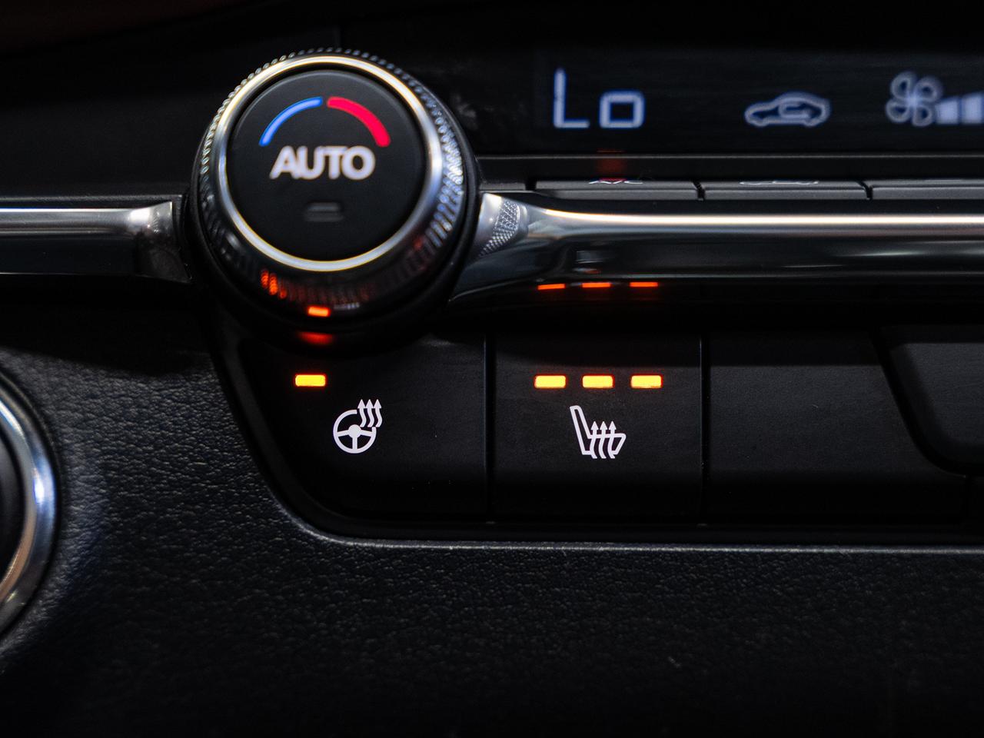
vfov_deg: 18.1
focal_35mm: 81
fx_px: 2308
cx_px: 539
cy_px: 451
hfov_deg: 24.1
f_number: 3.5
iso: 1000
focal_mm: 58.3
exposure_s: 1/40
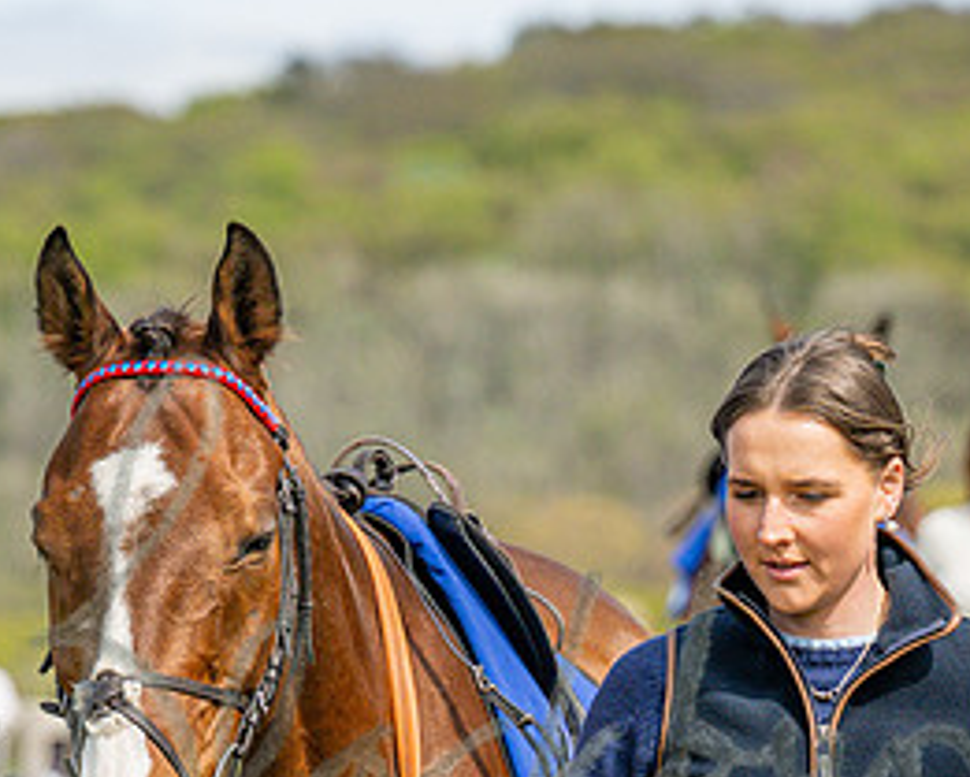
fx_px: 14101
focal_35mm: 491
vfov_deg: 3.2
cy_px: 613
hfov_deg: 3.9
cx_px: 429
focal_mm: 135
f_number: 4.5
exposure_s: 1/2500
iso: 400
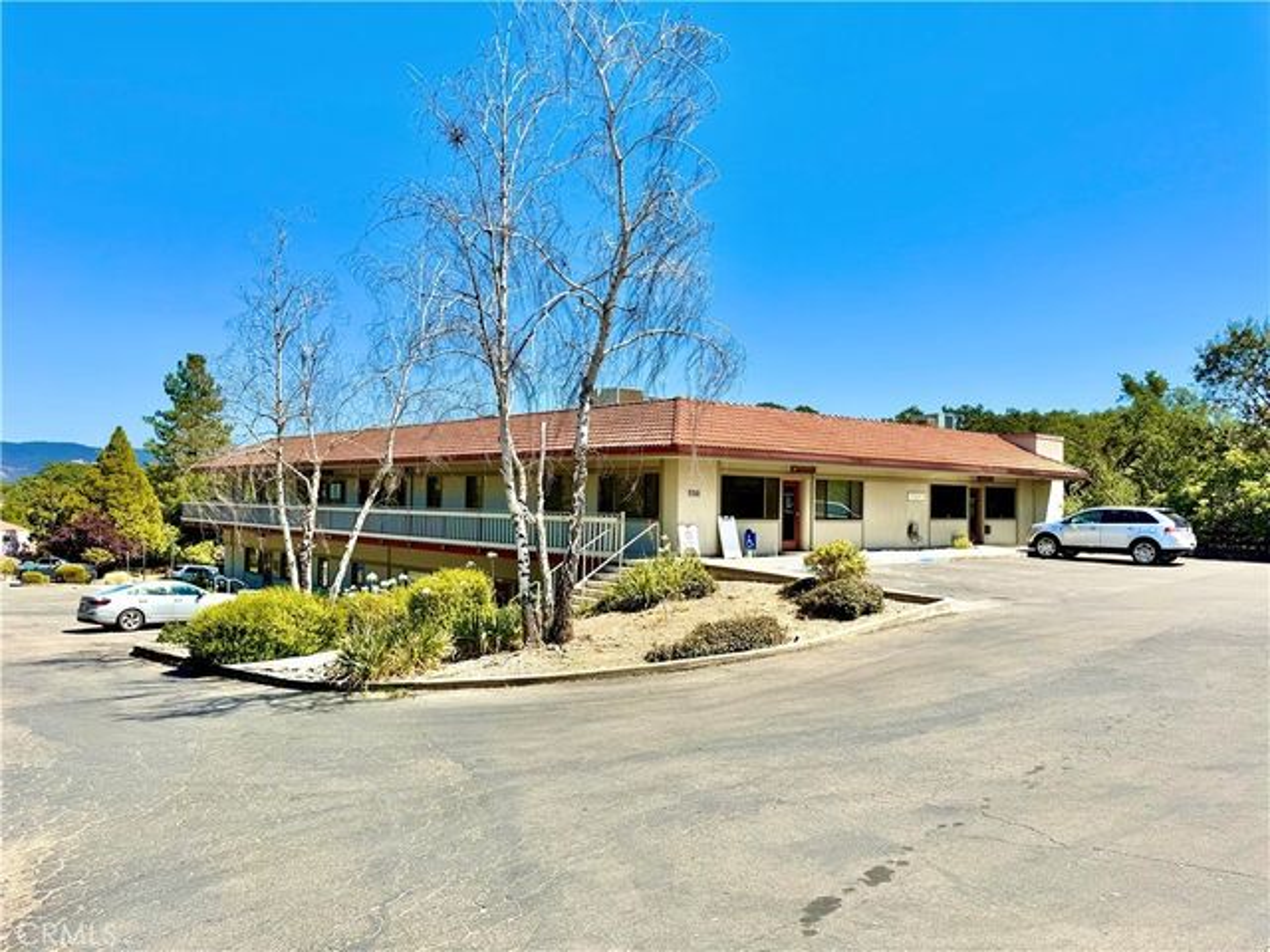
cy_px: 476
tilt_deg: +0.9
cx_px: 635
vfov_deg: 56.8
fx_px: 881
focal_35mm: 24
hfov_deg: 71.6
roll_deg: -1.1
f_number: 1.78
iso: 80
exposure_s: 1/4167
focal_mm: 6.76
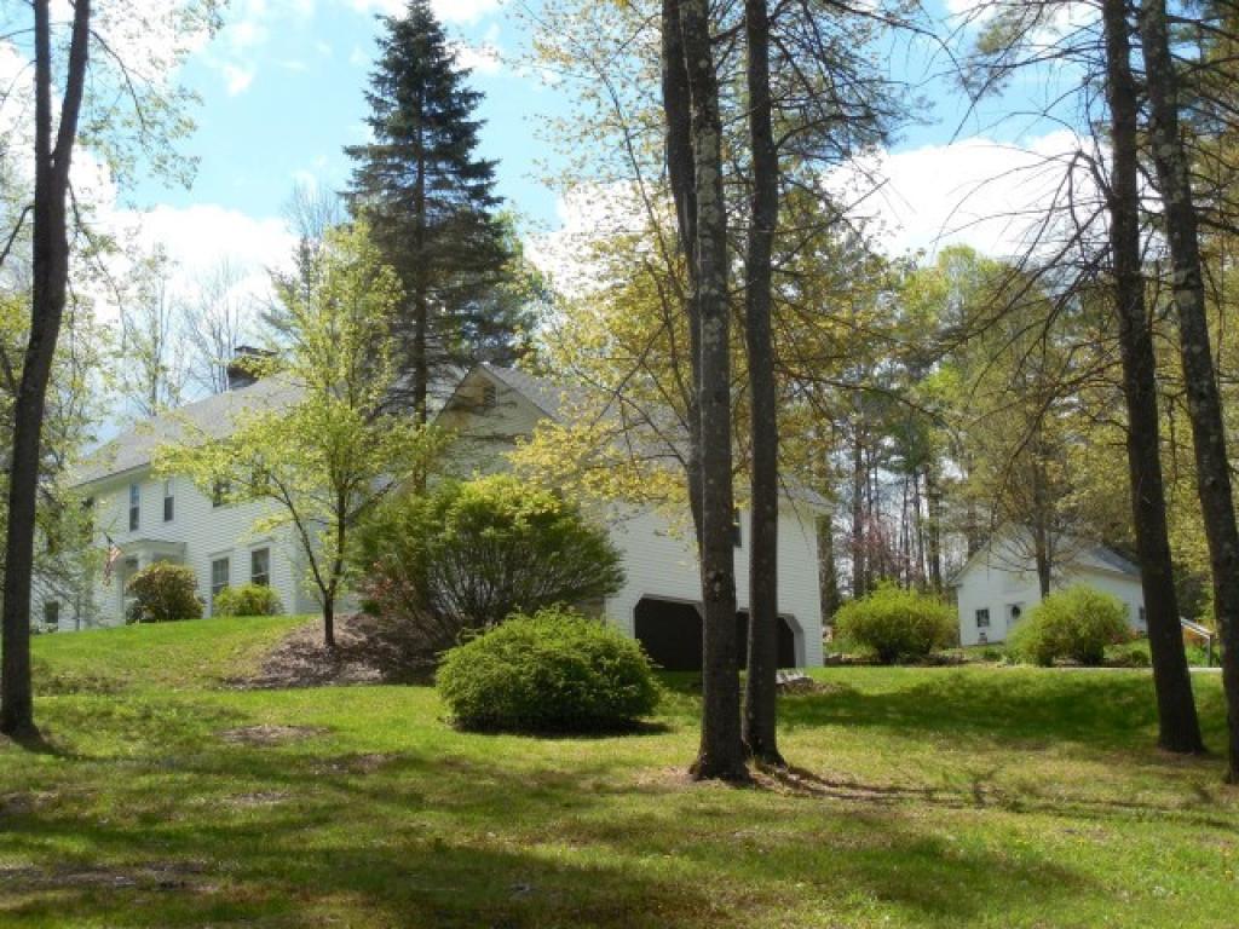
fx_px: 1933
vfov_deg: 27.0
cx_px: 620
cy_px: 464
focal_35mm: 54
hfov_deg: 35.5
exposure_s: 1/640
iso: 125
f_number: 4.2
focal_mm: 9.8
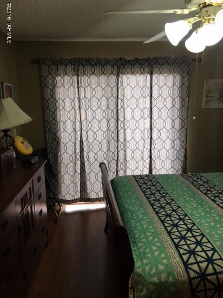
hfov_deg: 48.2
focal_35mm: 29
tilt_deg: -11.7
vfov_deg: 61.7
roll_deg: -1.5
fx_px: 249
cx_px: 112
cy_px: 149
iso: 32
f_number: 2.2
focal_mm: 4.15
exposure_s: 1/30
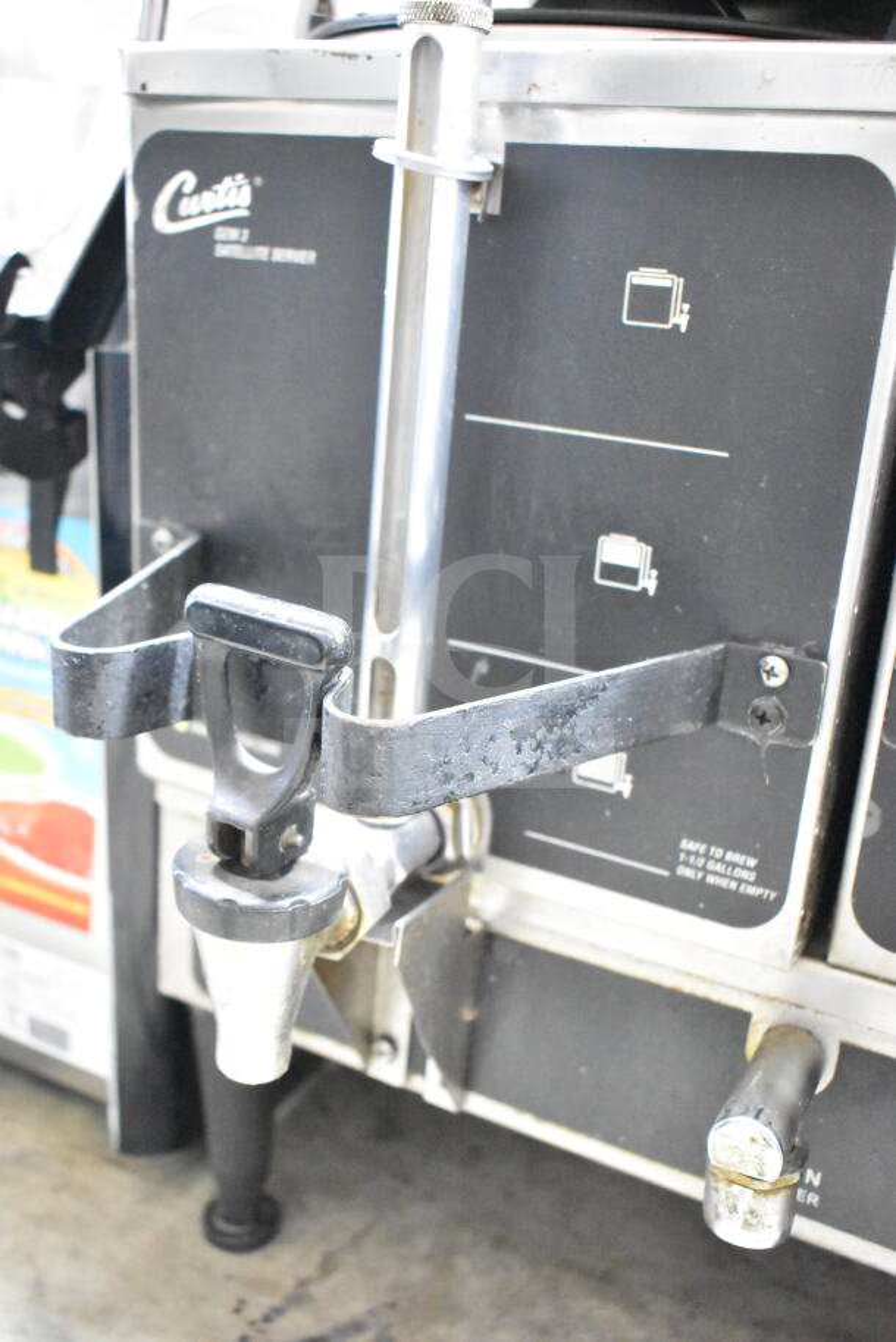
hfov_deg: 36.9
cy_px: 671
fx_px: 1343
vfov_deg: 53.1
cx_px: 448
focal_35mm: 36
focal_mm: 24
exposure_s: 1/40
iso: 16000
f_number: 3.8
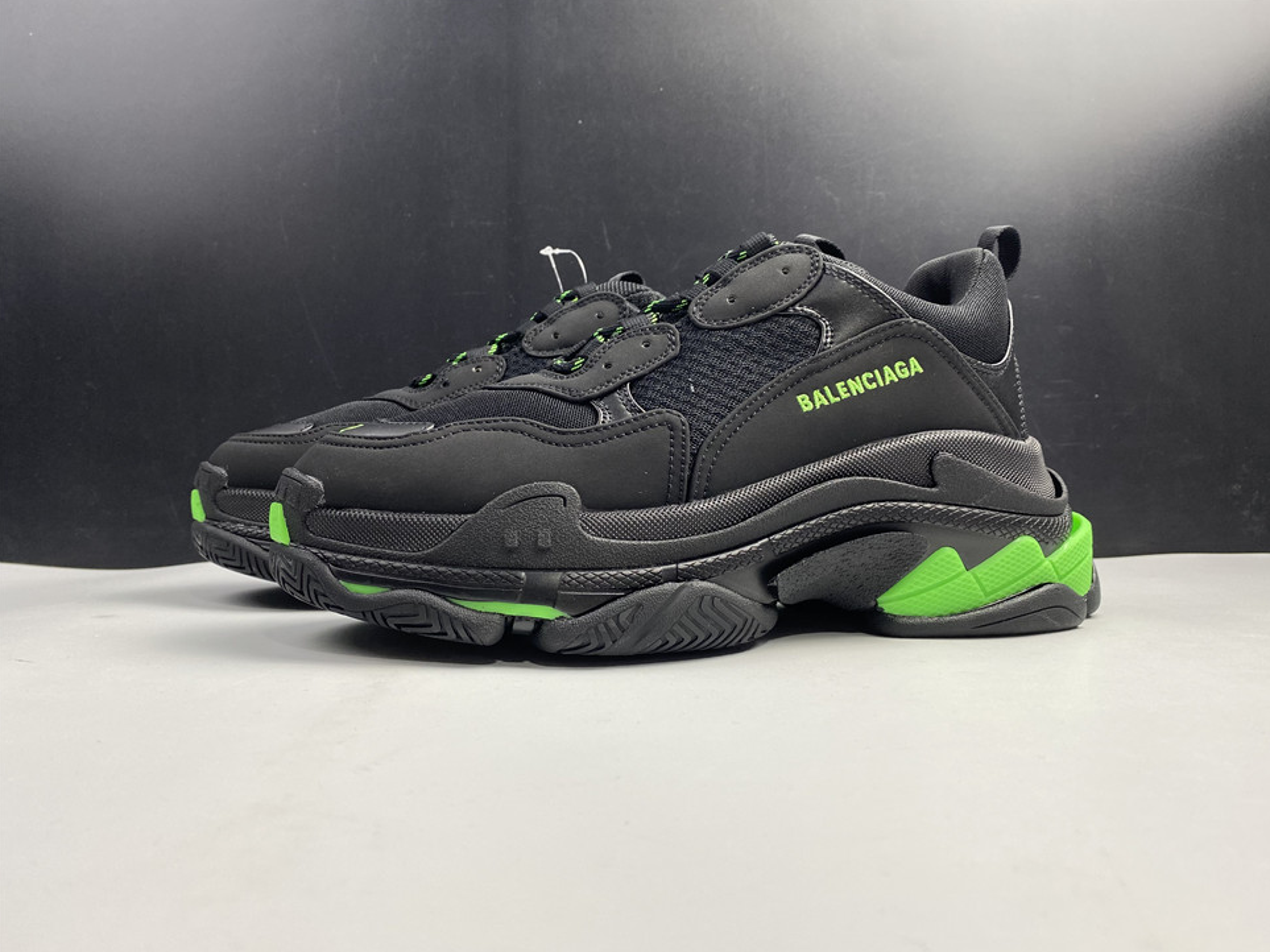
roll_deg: +1.1
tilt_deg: +0.2
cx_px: 657
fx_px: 990
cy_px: 488
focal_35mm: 27
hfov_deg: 65.3
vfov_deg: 51.3
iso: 80
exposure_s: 1/100
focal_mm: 4.25
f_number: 1.8
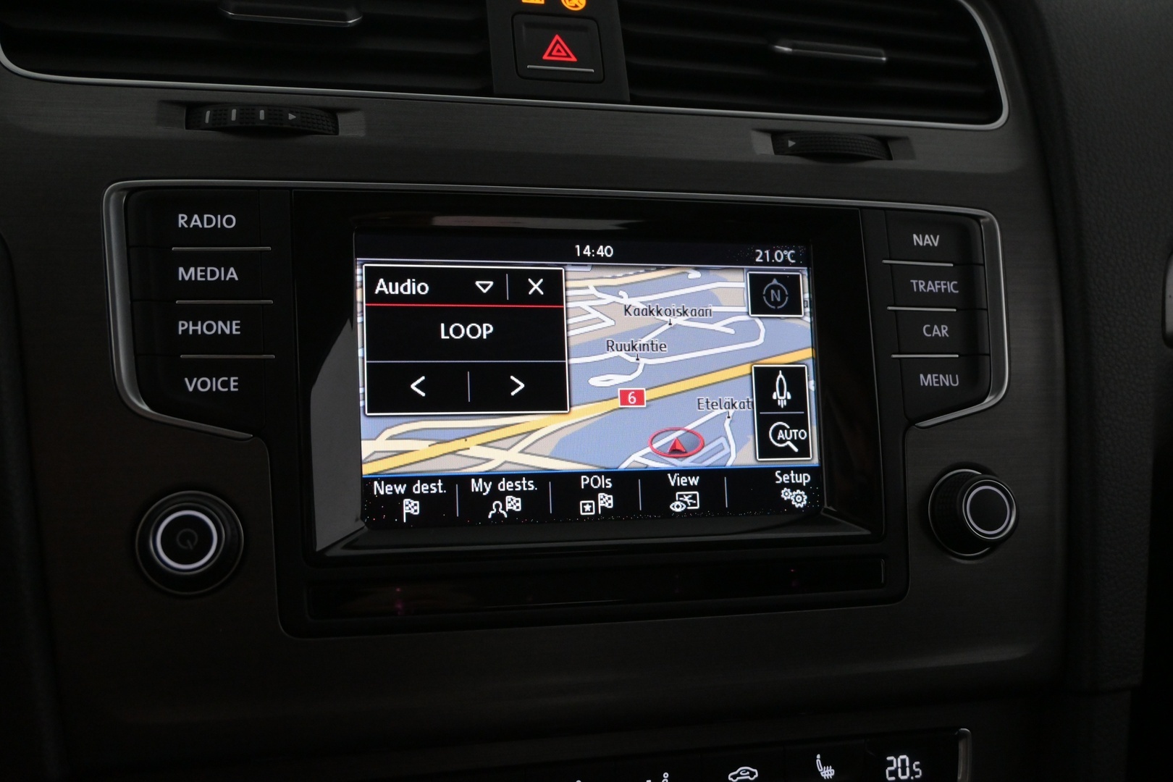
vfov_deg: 38.4
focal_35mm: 34
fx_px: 1124
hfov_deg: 55.1
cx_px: 586
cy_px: 391
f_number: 5
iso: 2500
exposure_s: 1/100
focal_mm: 23
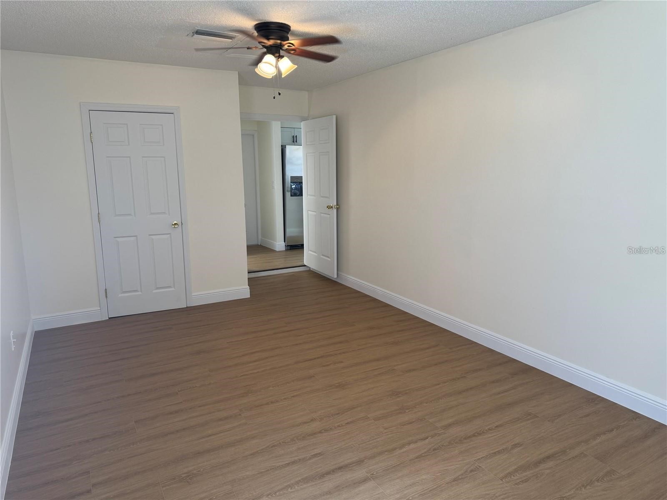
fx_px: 462
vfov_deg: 56.8
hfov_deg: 71.6
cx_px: 334
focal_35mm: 24
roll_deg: +0.1
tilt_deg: -10.7
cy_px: 250
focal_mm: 6.76
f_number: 1.78
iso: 125
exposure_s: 1/120
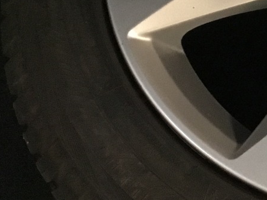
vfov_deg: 14.4
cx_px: 377
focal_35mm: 100
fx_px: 772
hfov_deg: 17.9
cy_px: -36
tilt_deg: -55.8
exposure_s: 1/17
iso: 250
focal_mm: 3.3
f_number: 2.4
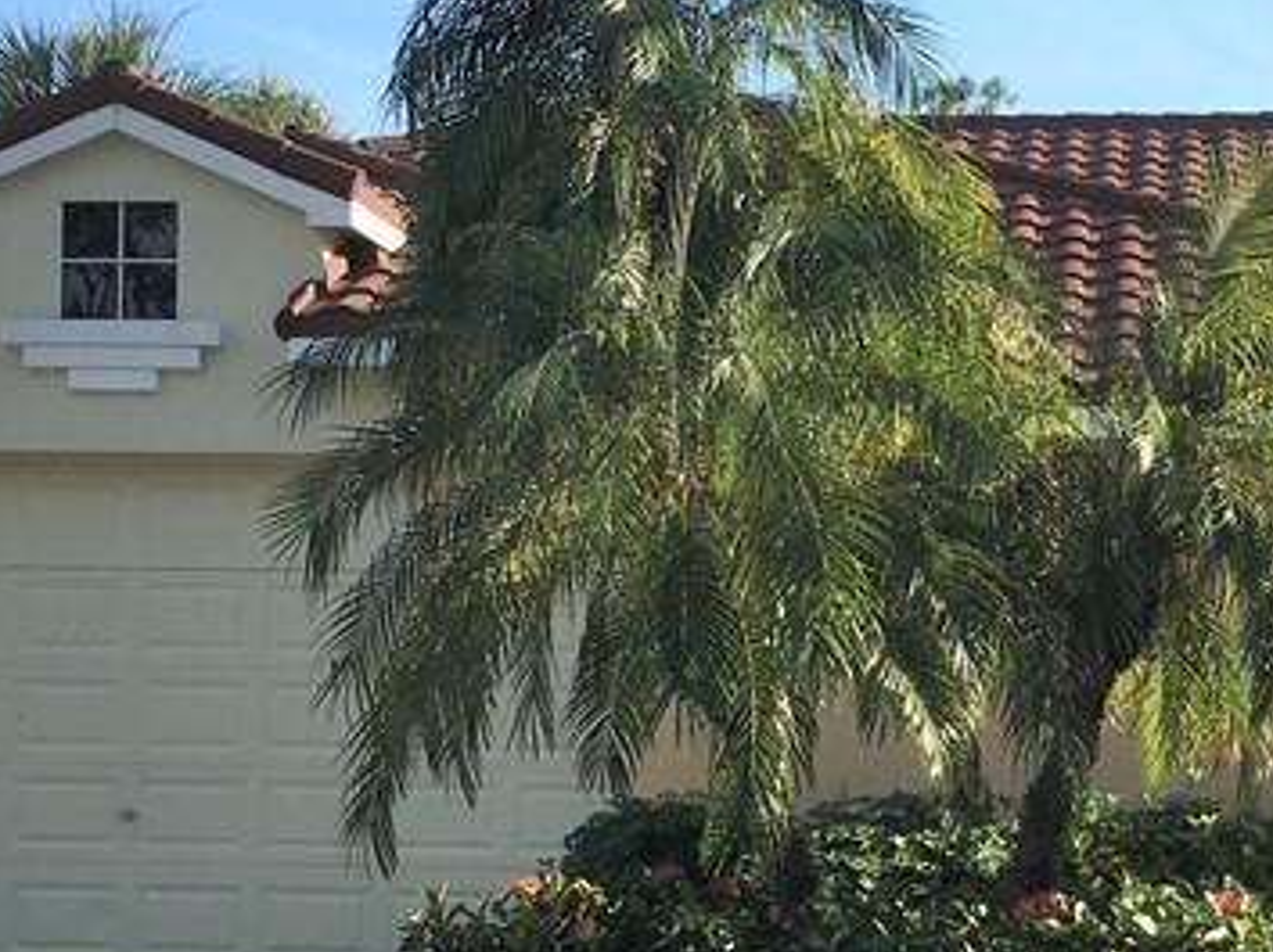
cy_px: 650
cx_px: 852
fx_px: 3087
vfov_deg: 17.5
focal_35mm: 84
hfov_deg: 23.2
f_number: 2.2
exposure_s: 1/1083
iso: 25
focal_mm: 4.15
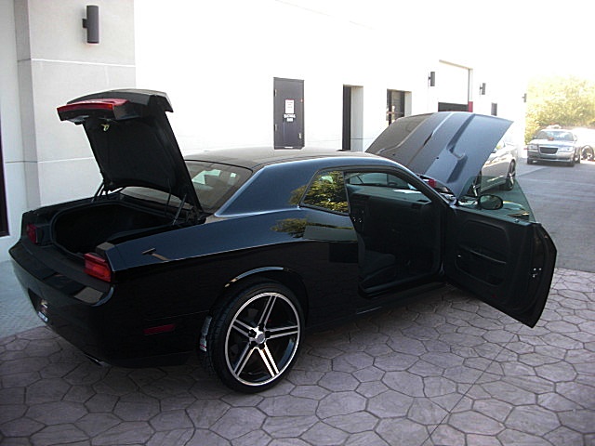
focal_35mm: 36
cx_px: 298
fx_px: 619
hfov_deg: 51.4
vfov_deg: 39.7
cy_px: 223
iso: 100
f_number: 2.8
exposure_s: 1/125
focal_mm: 6.3
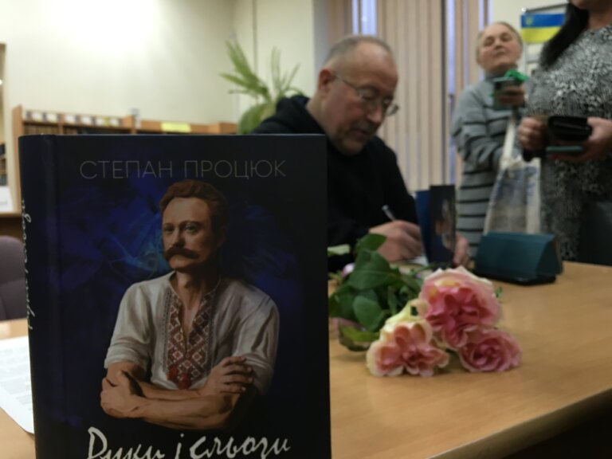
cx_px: 306
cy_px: 230
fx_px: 513
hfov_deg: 61.7
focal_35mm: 29
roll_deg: +1.4
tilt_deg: -2.4
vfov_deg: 48.2
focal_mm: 4.15
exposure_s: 1/33
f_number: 2.2
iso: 50
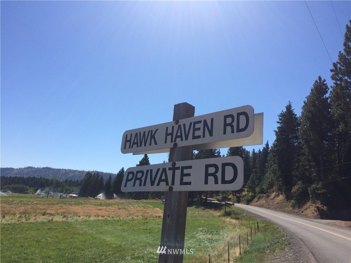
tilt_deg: +15.2
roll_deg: -8.3
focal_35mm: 29
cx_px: 176
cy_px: 132
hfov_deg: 61.7
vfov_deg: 48.2
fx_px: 294
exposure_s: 1/3425
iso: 32
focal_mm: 4.15
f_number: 2.2
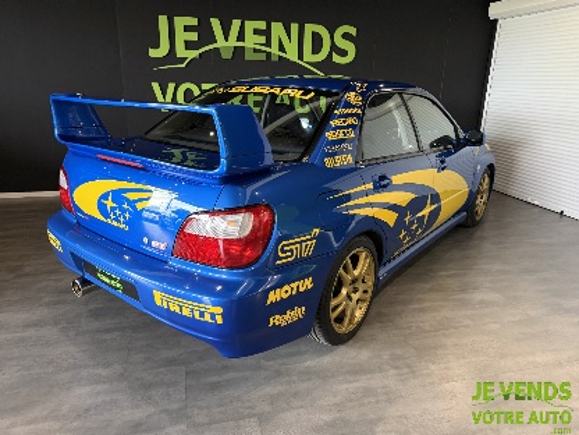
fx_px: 401
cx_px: 290
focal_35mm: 24
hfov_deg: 71.6
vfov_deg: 56.8
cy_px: 218
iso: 320
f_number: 1.78
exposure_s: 1/50
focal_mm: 6.76
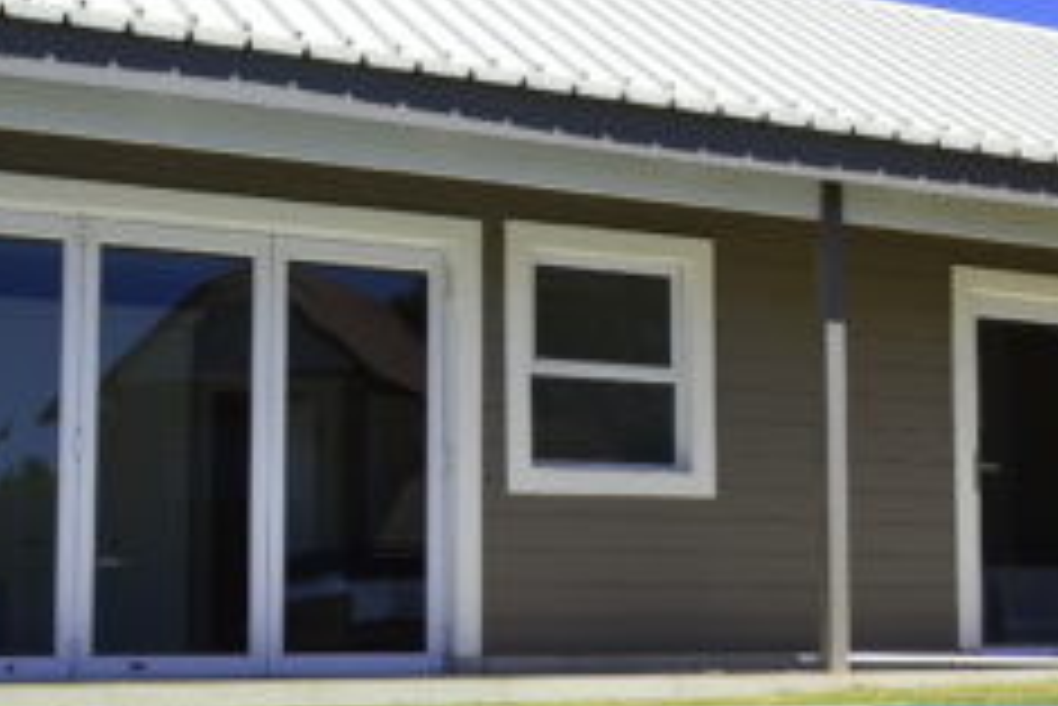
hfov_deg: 28.2
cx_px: 932
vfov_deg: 19.7
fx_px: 2029
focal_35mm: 69
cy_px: 463
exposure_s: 1/400
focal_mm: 18
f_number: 8
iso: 200
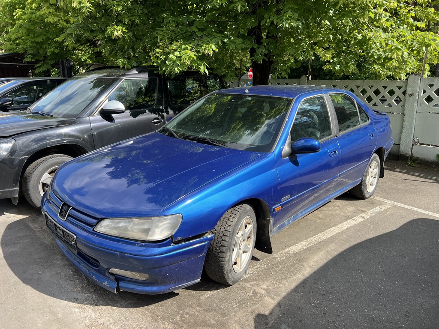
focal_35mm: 26
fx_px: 330
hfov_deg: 67.3
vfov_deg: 53.1
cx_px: 220
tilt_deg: -8.3
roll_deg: +0.7
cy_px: 164
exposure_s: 1/1468
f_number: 1.5
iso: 50
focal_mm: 5.7
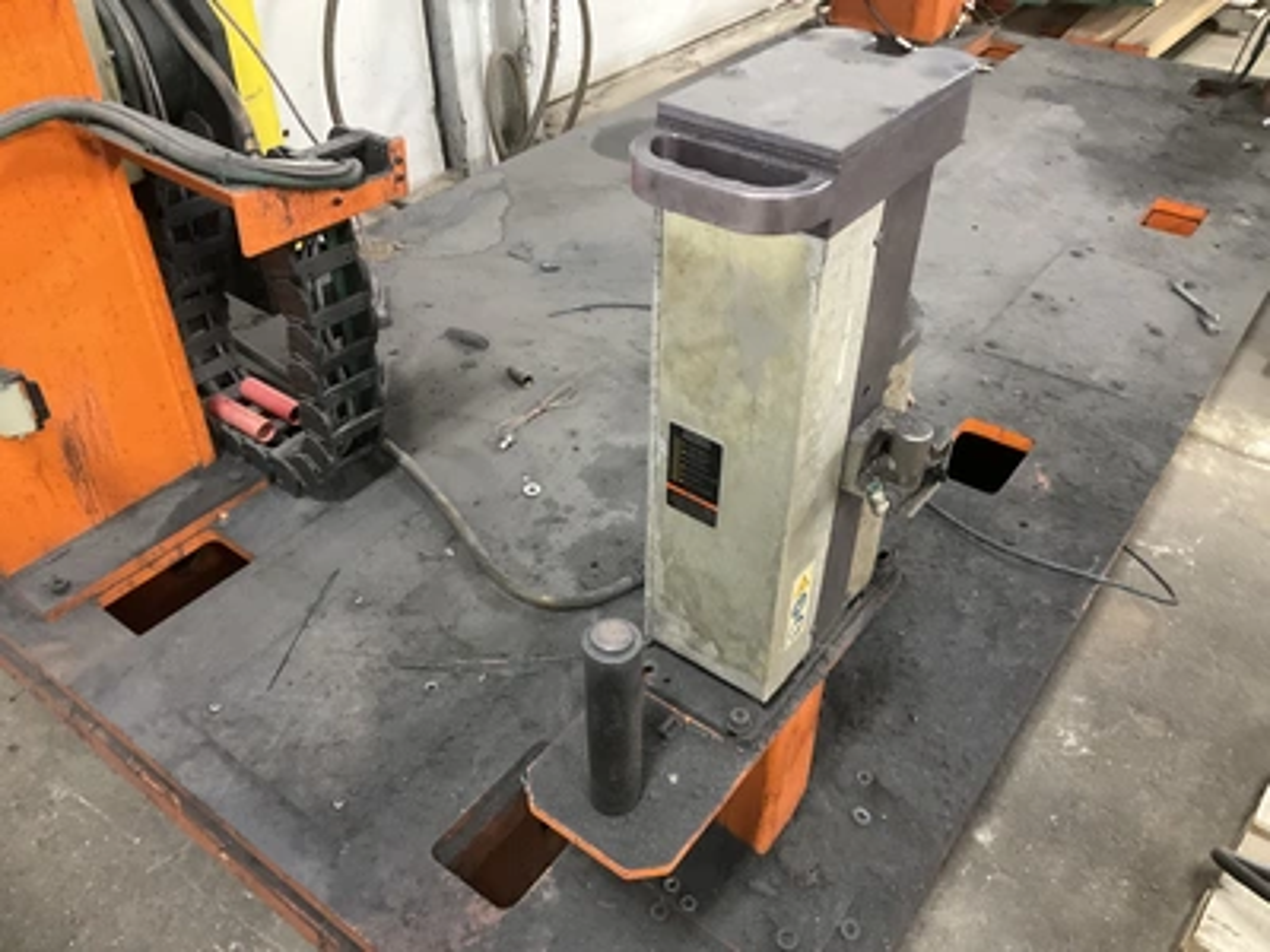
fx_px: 1064
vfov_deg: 48.2
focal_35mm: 29
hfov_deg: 61.7
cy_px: 476
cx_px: 635
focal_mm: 3
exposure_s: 1/30
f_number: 1.8
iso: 400
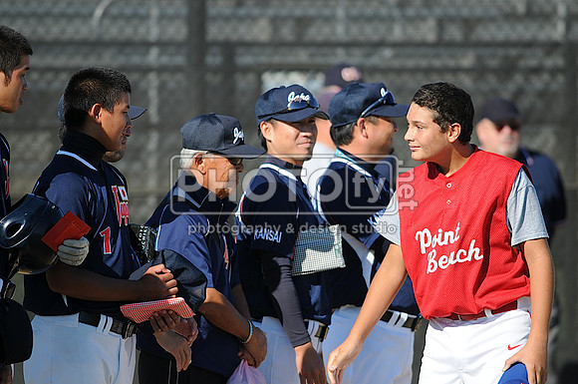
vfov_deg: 3.0
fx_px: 7215
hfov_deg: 4.6
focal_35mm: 450
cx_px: 289
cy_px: 192
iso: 200
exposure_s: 1/1600
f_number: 4
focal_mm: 300
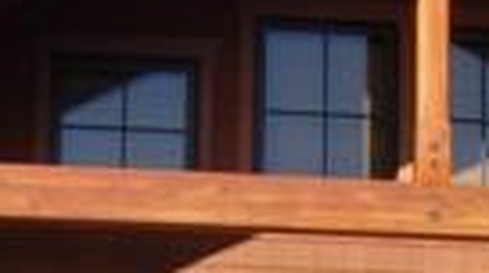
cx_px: 424
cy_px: 417
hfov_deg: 11.6
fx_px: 2395
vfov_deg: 6.4
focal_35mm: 185
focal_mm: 7.5
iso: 50
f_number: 5.4
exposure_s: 1/256
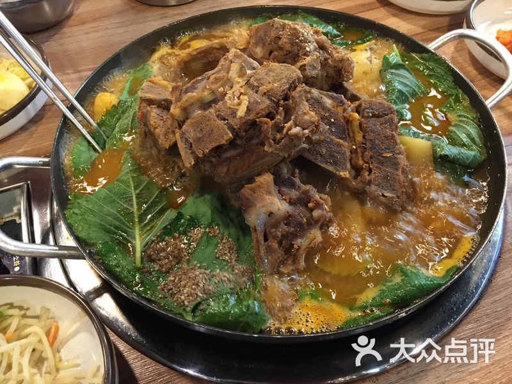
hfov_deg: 61.7
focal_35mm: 29
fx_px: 429
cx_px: 256
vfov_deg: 48.2
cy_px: 192
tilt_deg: -53.2
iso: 125
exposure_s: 1/8
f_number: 2.2
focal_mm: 4.15
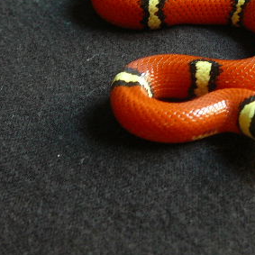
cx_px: 136
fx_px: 583
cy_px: 66
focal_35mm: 70
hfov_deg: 24.7
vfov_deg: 24.4
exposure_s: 1/8
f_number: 2.8
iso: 200
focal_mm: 5.2
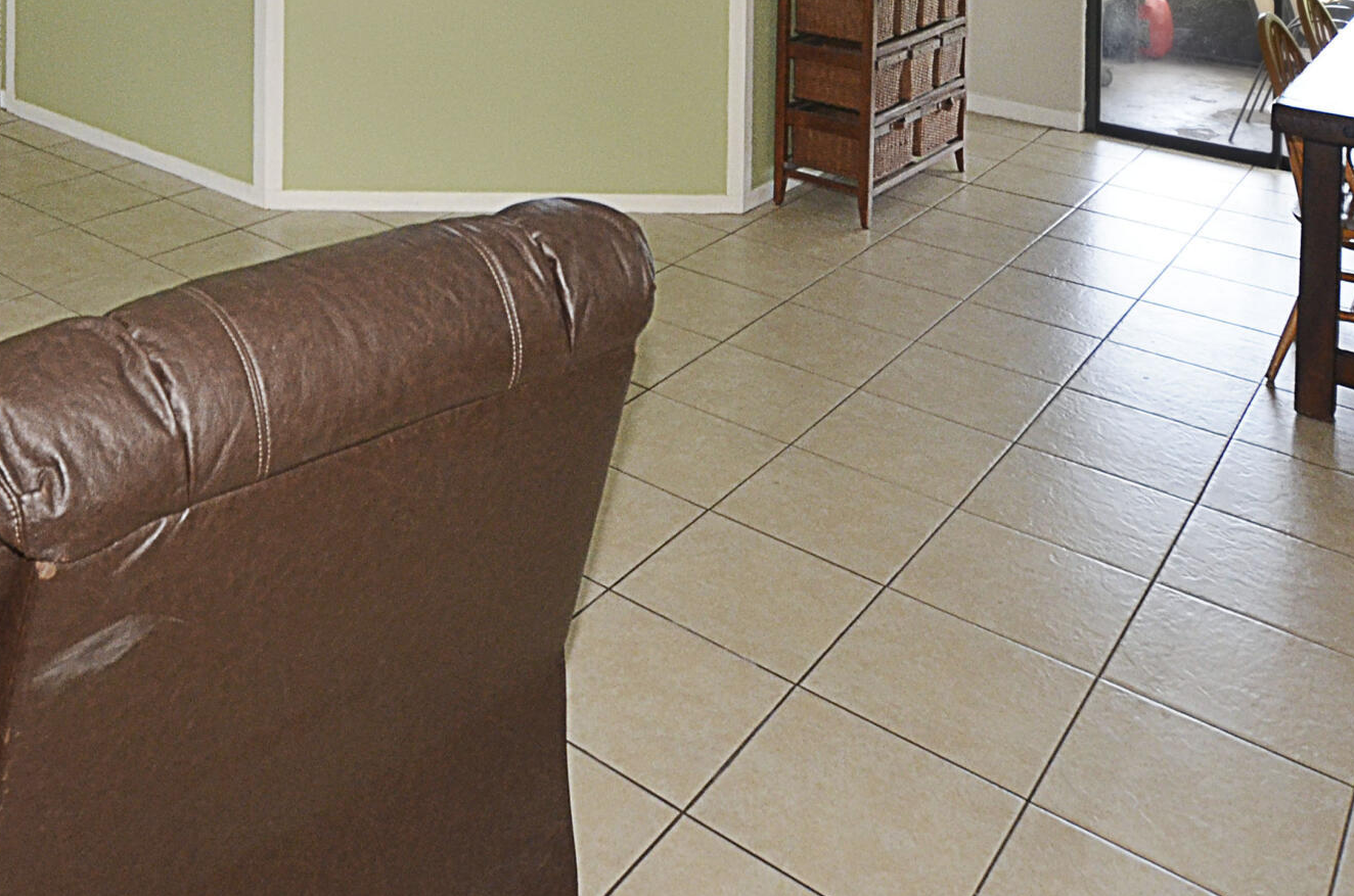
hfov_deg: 54.0
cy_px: -89
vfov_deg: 33.7
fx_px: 1276
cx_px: 381
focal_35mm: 34
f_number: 6.3
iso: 640
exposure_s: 1/60
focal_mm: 10
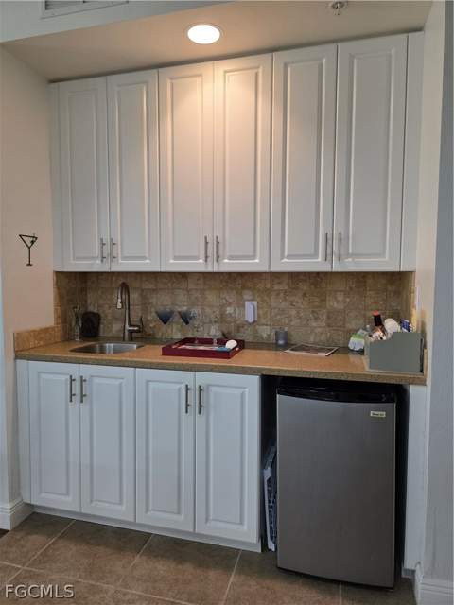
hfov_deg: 58.9
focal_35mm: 23
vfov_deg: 73.9
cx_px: 227
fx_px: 402
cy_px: 302
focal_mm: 6.3
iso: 200
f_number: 1.7
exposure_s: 1/120
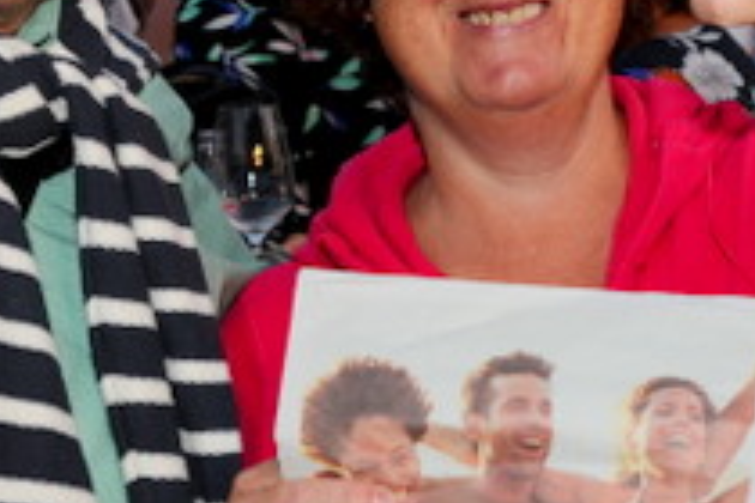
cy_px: 234
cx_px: 421
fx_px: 2726
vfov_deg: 10.5
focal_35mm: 130
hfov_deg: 15.8
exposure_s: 1/60
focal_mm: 38
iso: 400
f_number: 5.6
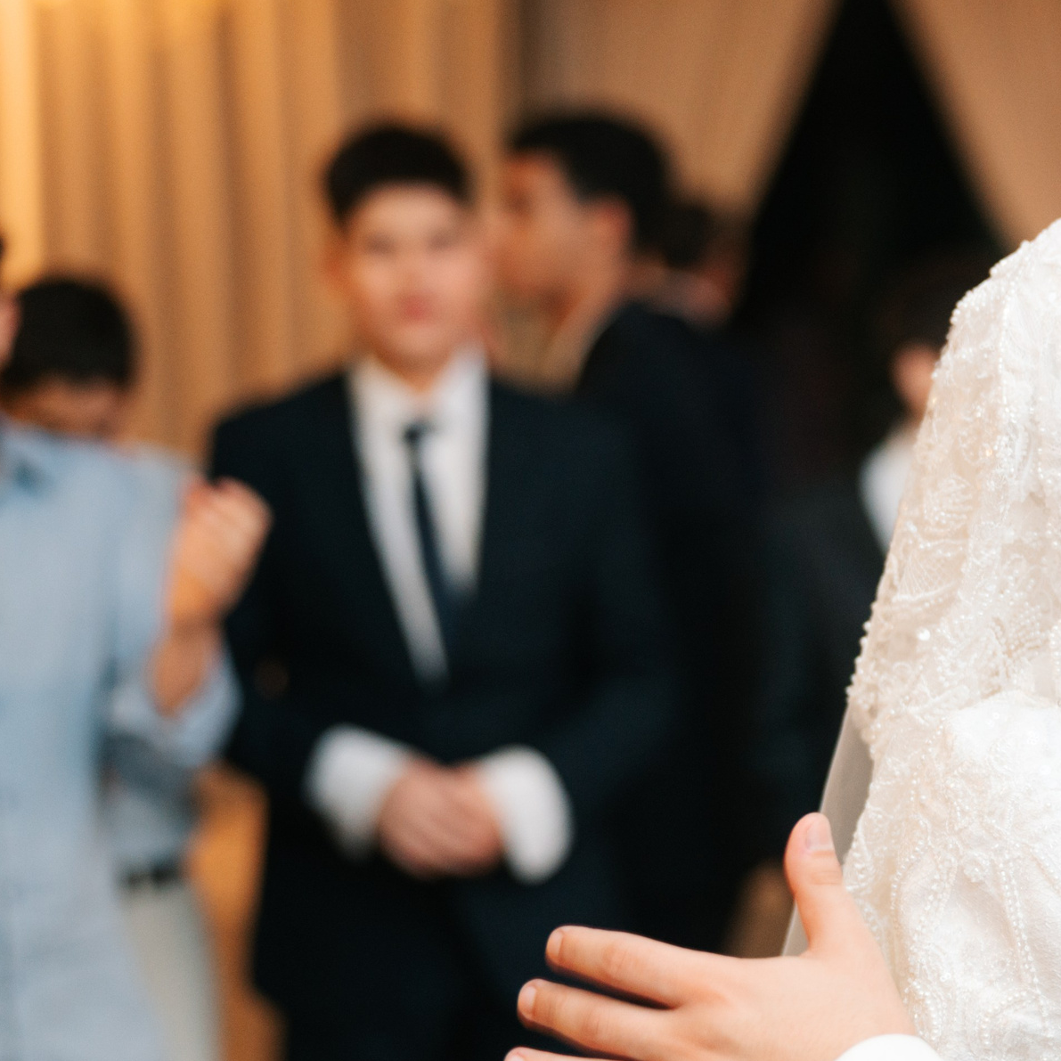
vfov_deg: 12.6
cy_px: 742
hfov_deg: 12.5
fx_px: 4785
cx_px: 1114
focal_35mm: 138
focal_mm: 75
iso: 640
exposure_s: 1/160
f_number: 2.5
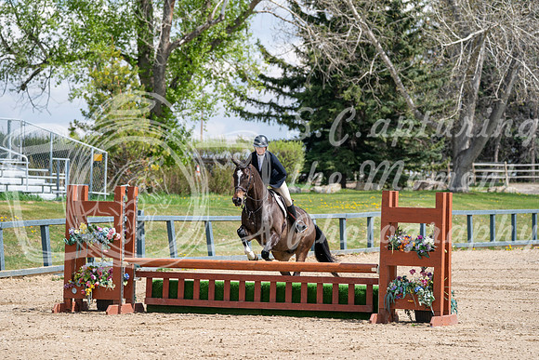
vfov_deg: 7.4
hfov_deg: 11.1
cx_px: 270
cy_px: 180
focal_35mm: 185
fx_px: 2770
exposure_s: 1/400
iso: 100
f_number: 5.6
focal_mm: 185
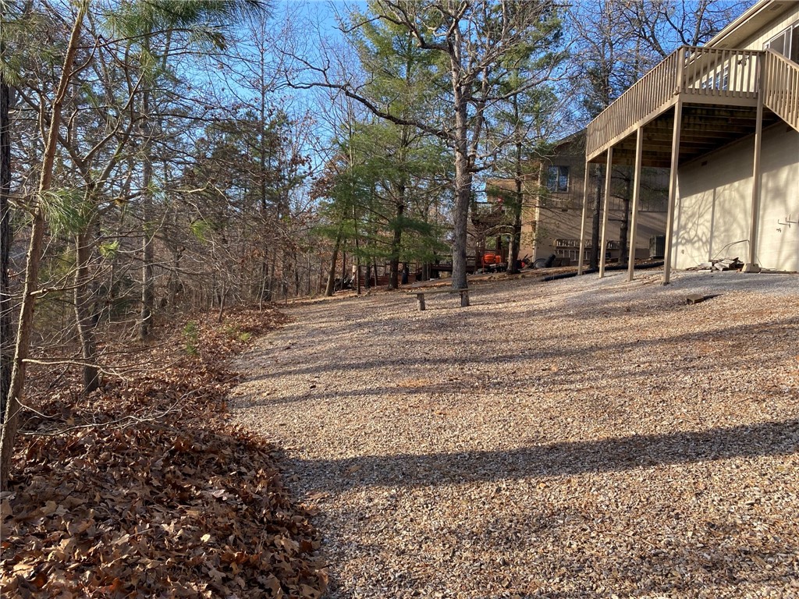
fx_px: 600
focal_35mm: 26
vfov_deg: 53.1
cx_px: 400
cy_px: 300
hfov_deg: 67.3
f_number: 1.8
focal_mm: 4.25
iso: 32
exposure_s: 1/481
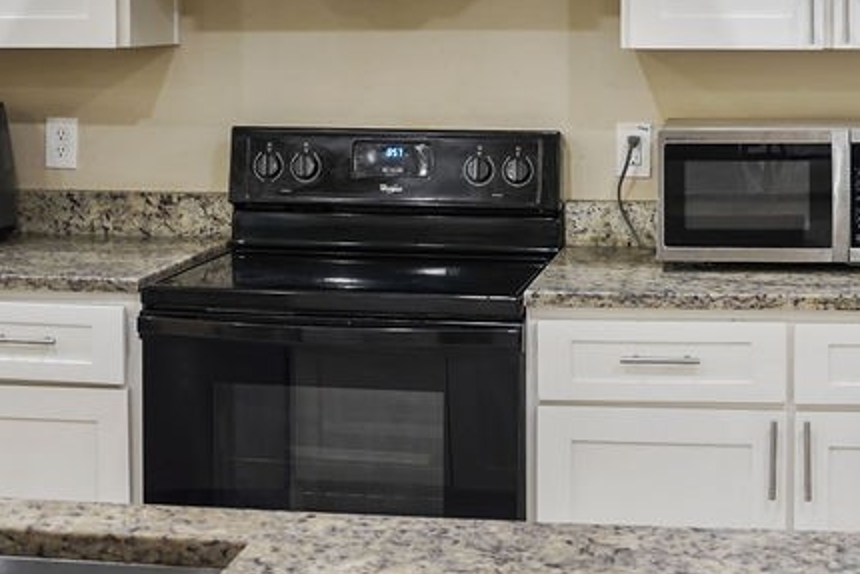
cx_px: 572
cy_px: -31
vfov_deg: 19.0
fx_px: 1660
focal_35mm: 69
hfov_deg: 28.9
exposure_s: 1/1.25
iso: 640
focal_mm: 29.2
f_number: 7.1
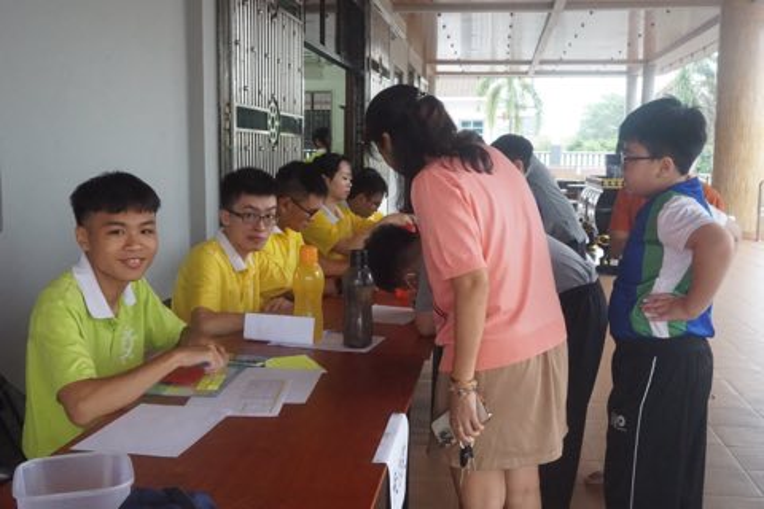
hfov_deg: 49.6
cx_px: 382
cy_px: 254
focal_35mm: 39
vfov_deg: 34.2
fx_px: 828
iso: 5000
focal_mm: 26
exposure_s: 1/125
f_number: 14
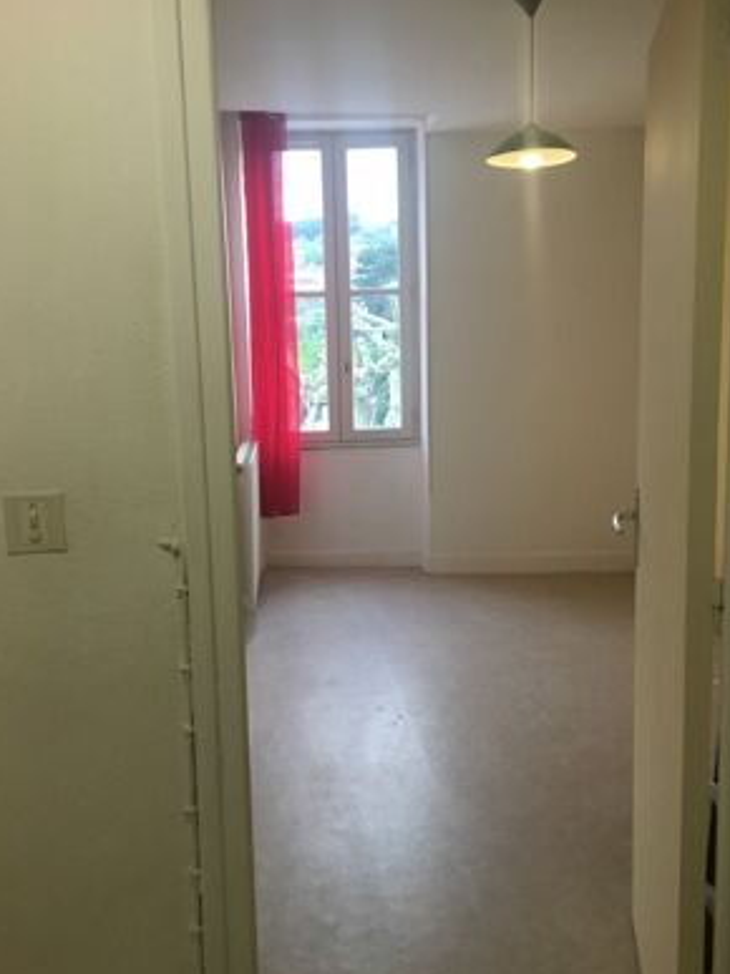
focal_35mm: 32
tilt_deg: -8.1
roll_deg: +1.1
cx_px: 390
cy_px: 477
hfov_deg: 44.1
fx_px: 900
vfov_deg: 56.8
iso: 64
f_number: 2.2
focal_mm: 4.15
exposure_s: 1/33
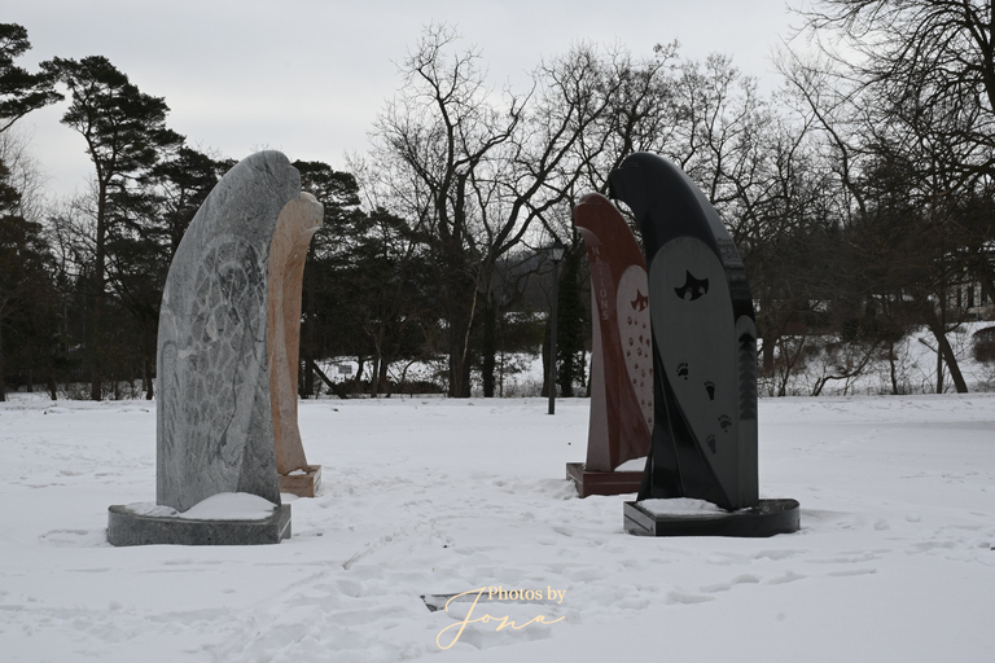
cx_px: 498
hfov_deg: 40.0
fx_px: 1368
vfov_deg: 27.3
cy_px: 332
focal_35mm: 50
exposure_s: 1/320
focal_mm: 33
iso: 200
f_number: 13
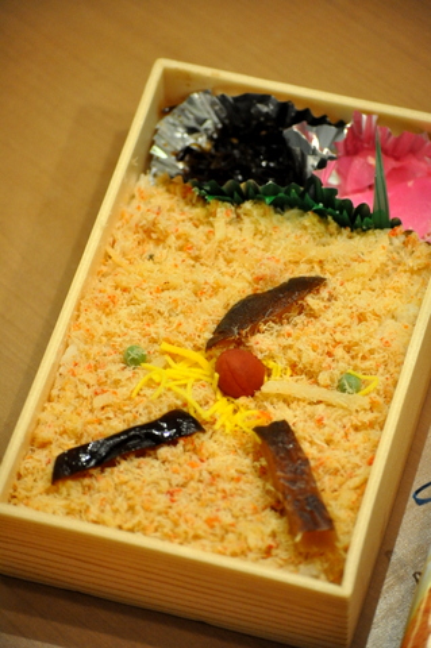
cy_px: 324
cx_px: 216
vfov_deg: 15.9
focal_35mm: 129
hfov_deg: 10.6
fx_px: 2321
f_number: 4.2
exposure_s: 1/30
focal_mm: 86
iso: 1600
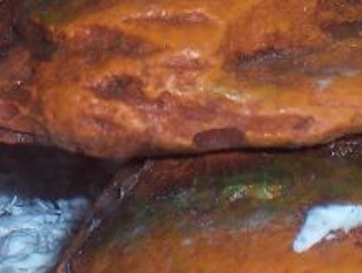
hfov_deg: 5.3
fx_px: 3897
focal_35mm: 372
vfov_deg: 4.0
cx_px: 185
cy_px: -218
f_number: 4.6
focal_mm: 16.8
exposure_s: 1/90
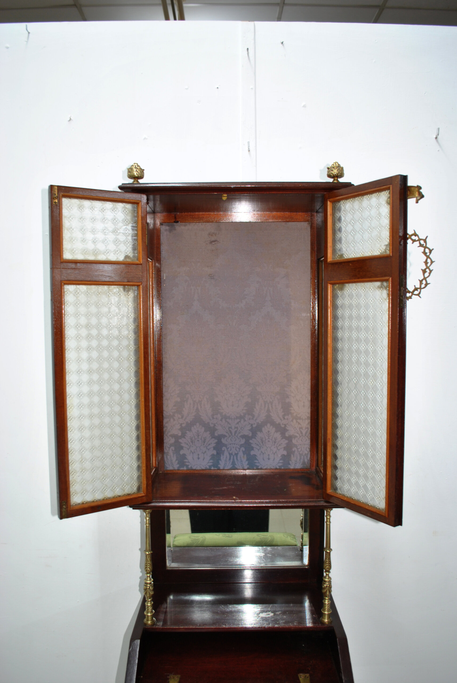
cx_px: 228
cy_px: 342
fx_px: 513
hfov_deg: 48.1
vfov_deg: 67.3
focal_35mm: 27
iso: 200
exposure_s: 1/15
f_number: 3.5
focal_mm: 18
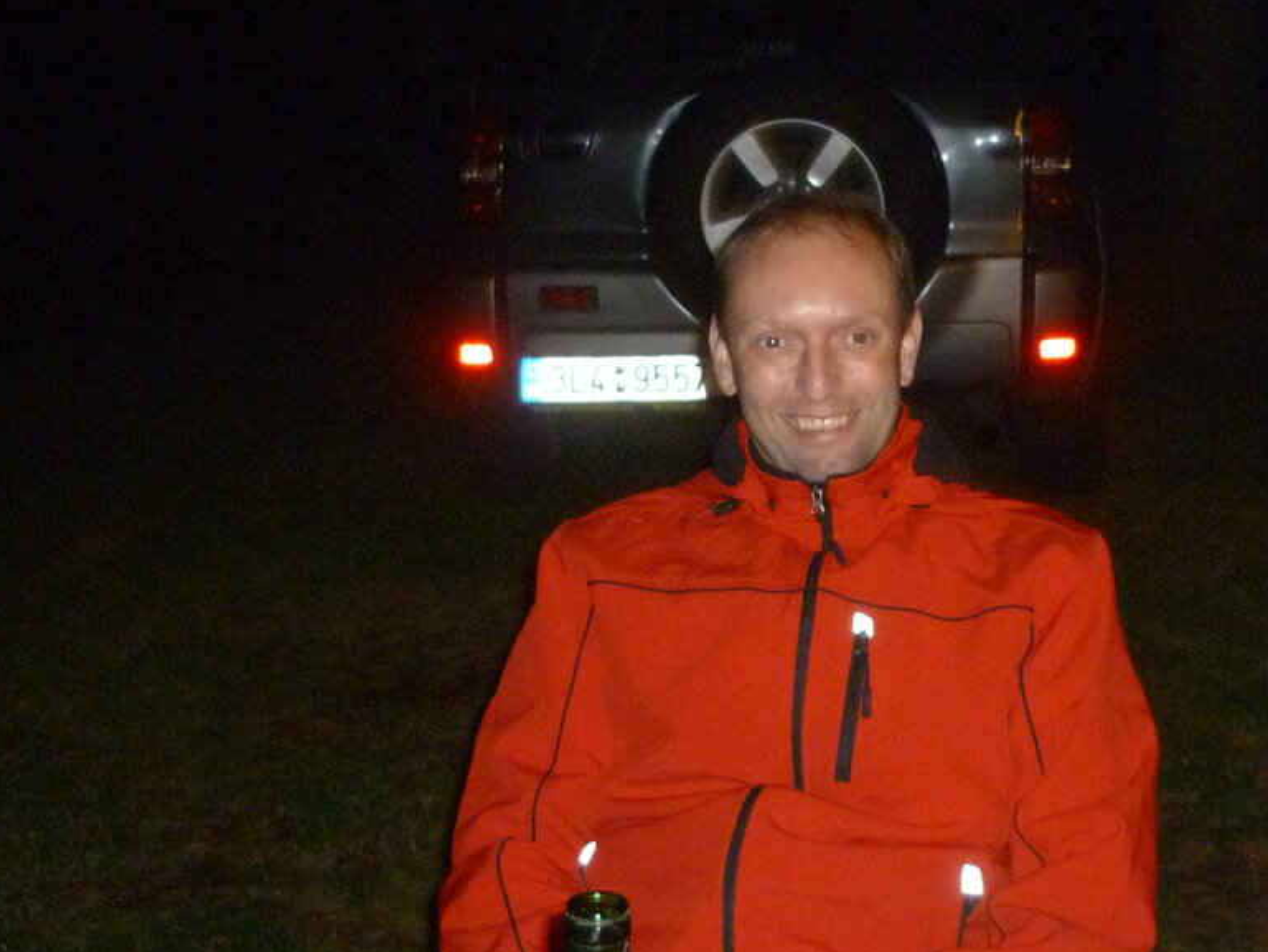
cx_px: 811
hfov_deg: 30.1
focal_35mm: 64
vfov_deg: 22.9
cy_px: 370
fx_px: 2345
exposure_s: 1/8
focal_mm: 5.5
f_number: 2.8
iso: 400
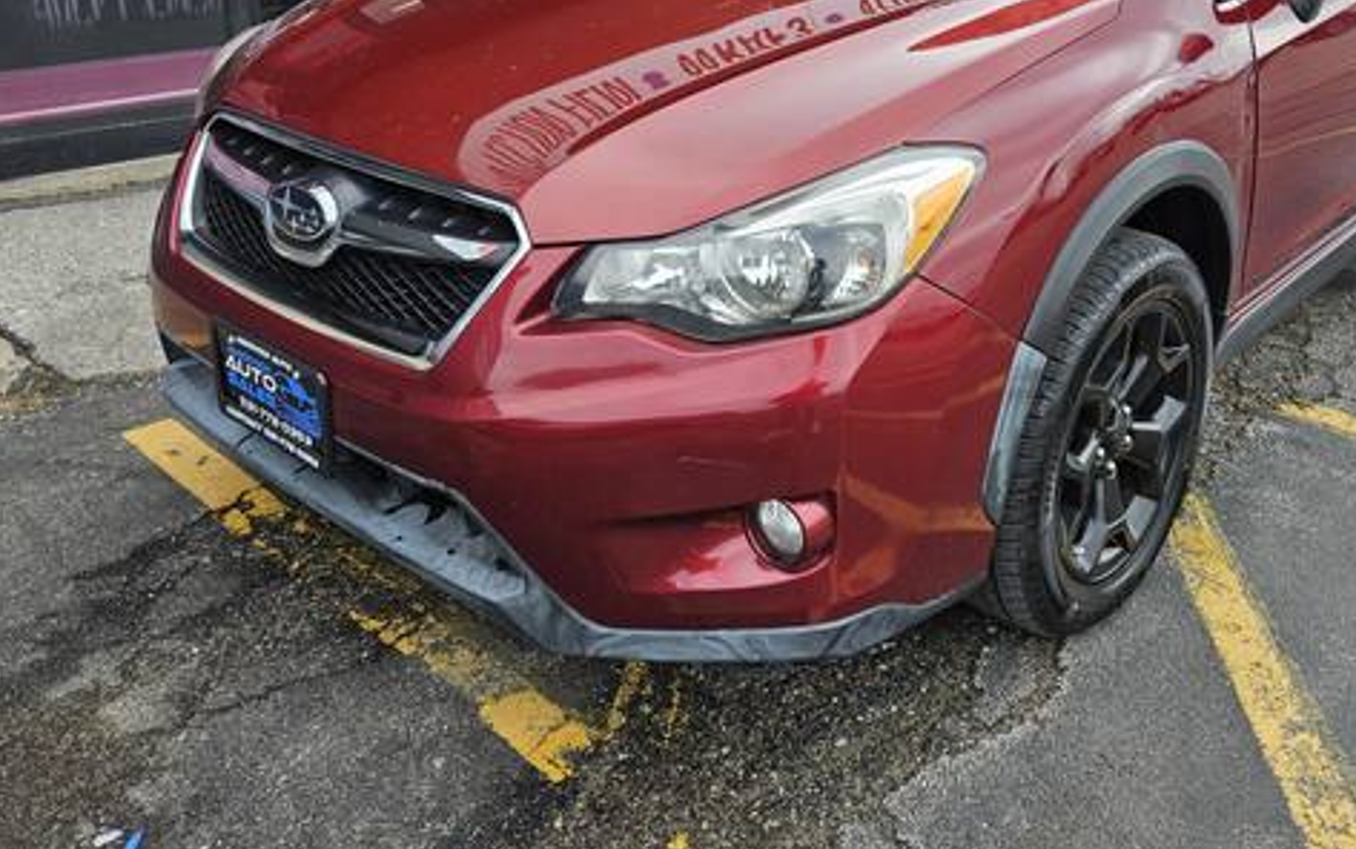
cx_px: 860
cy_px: 227
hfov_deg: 57.3
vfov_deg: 37.5
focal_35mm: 33
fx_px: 1220
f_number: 1.8
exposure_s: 1/397
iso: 25
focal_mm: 5.4
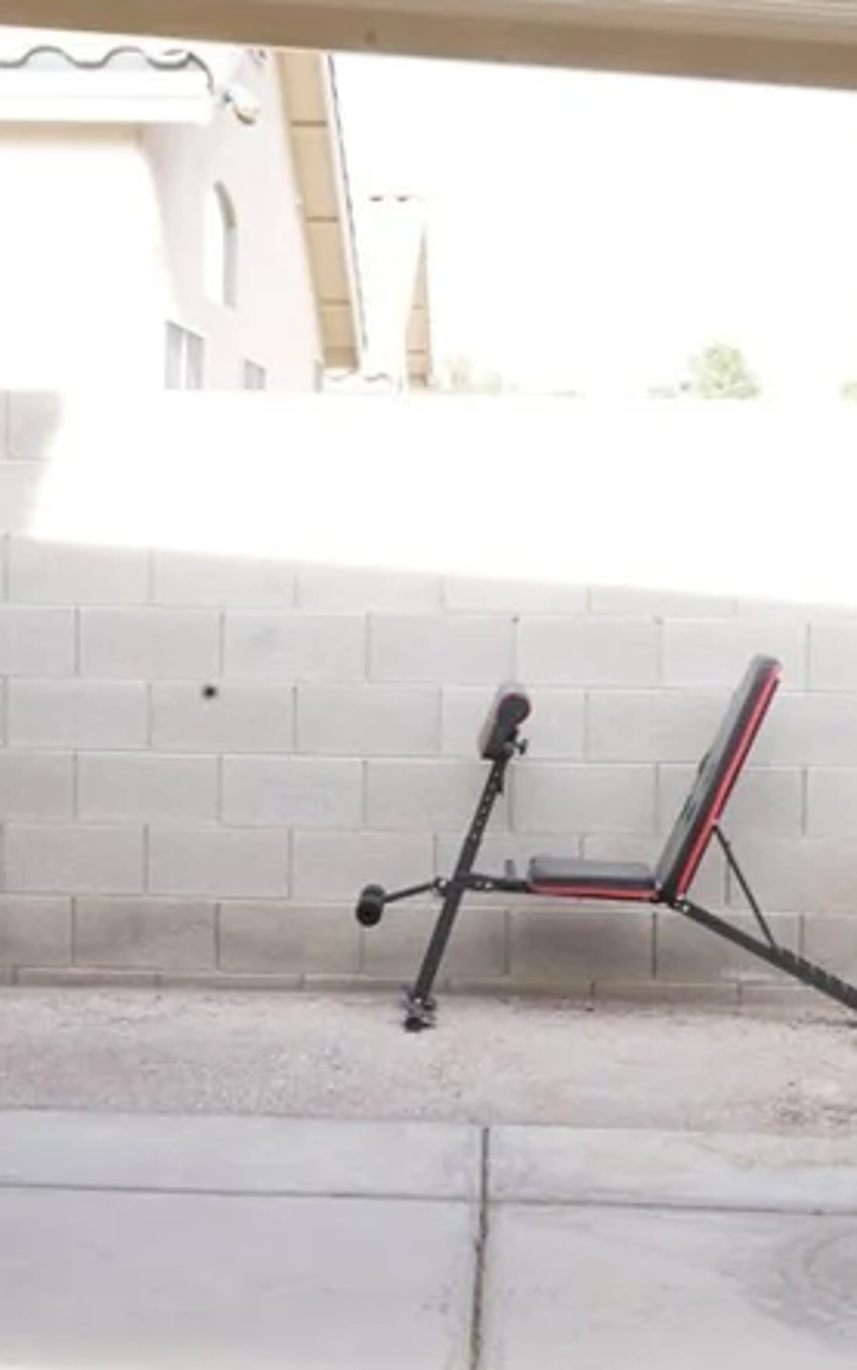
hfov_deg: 19.7
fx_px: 2466
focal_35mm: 66
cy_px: 629
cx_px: 436
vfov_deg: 31.1
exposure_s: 1/8
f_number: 22
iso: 200
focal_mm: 28
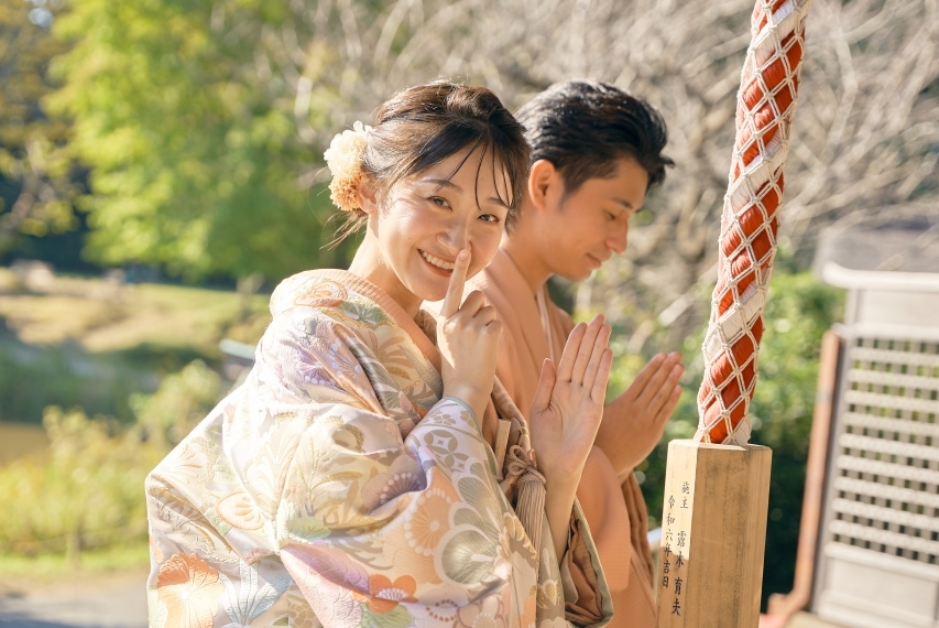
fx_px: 1738
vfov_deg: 20.5
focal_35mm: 67
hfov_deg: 30.2
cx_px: 455
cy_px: 342
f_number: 2.8
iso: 100
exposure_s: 1/2000
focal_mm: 55.5
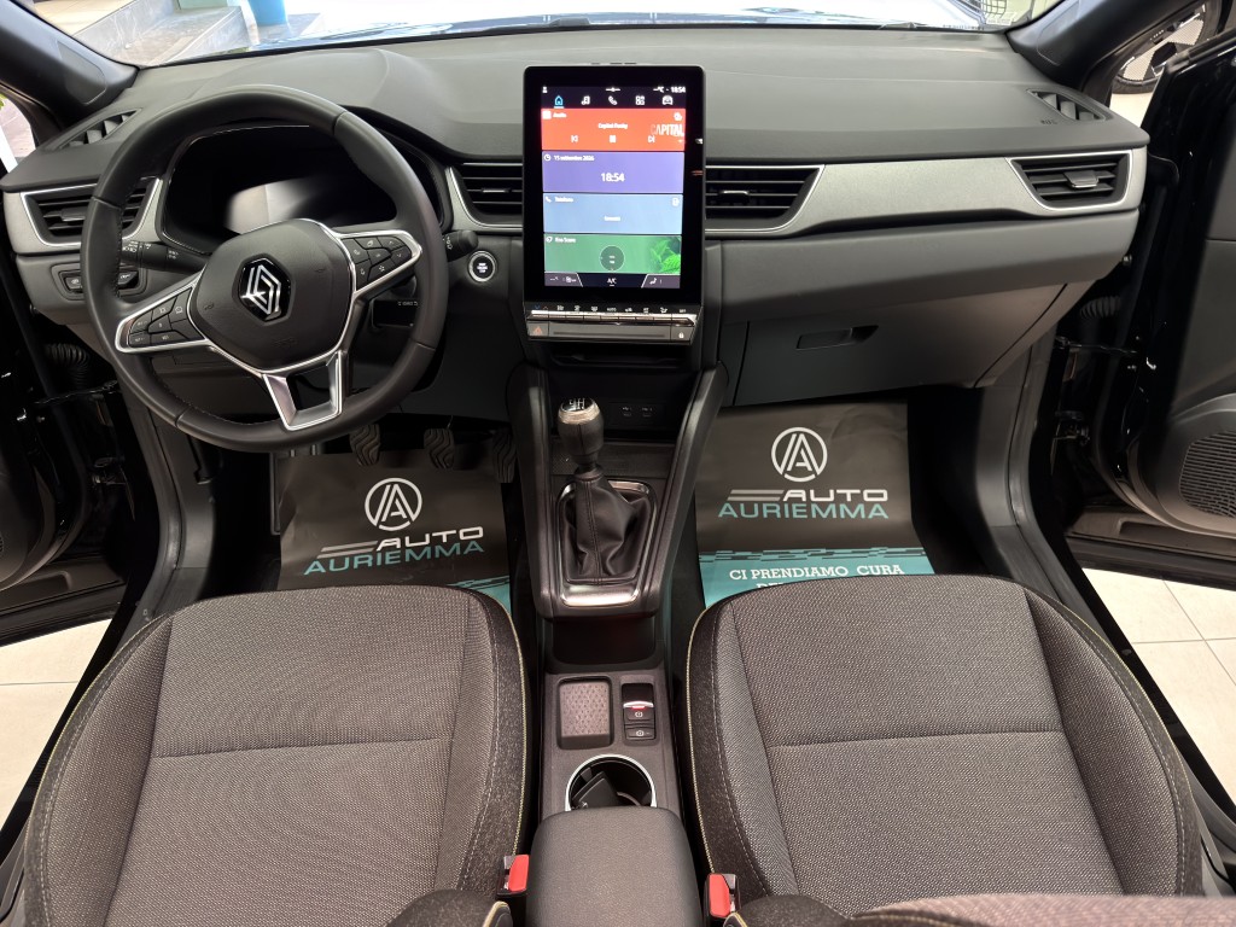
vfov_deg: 56.8
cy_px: 464
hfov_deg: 71.6
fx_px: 857
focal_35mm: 24
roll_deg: +3.0
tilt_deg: -38.5
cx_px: 618
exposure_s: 1/25
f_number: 1.78
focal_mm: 6.76
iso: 800
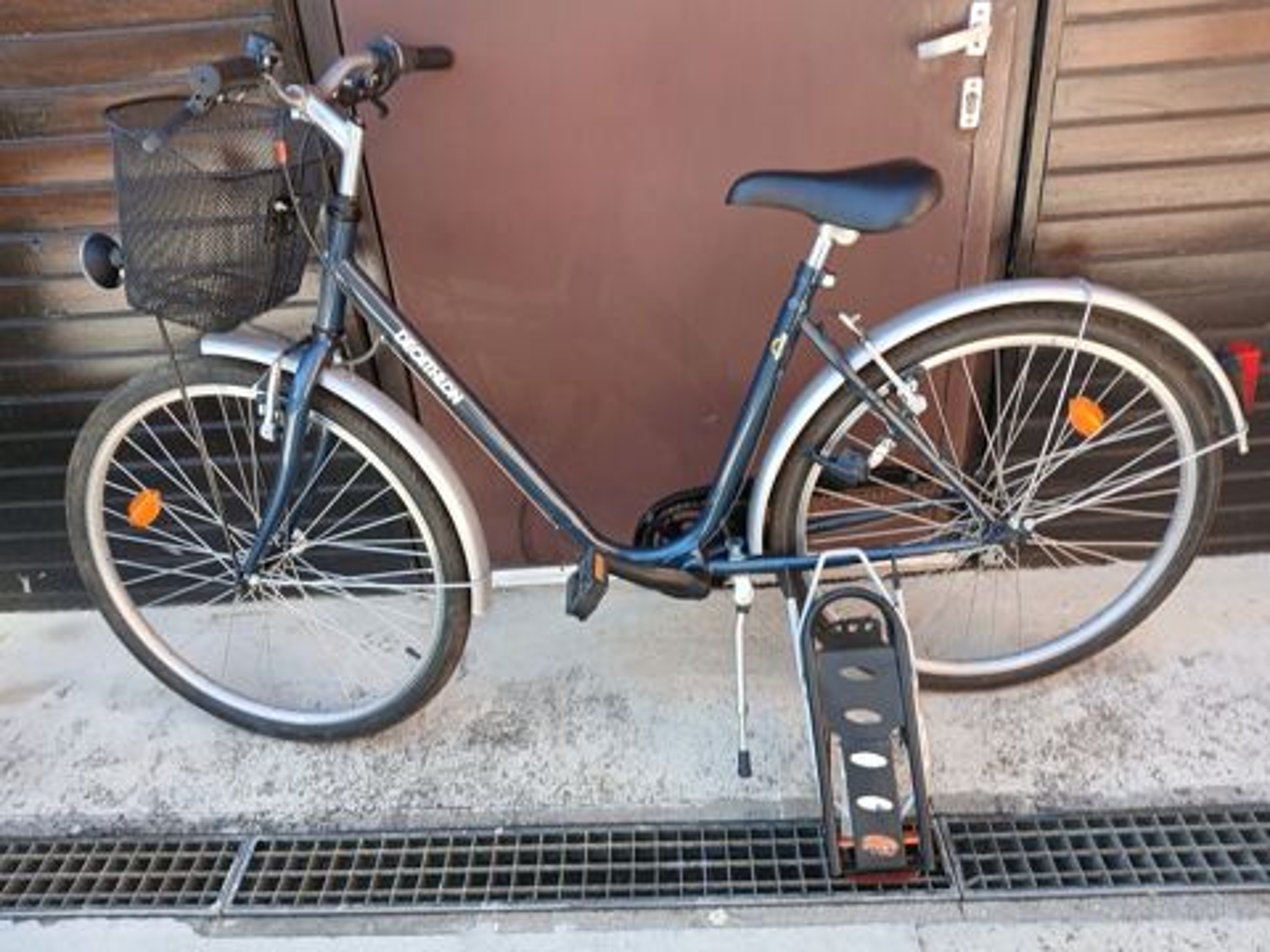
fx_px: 954
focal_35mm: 26
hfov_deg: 67.3
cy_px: 476
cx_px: 635
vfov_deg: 53.1
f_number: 1.8
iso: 25
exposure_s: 1/50
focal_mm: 3.98
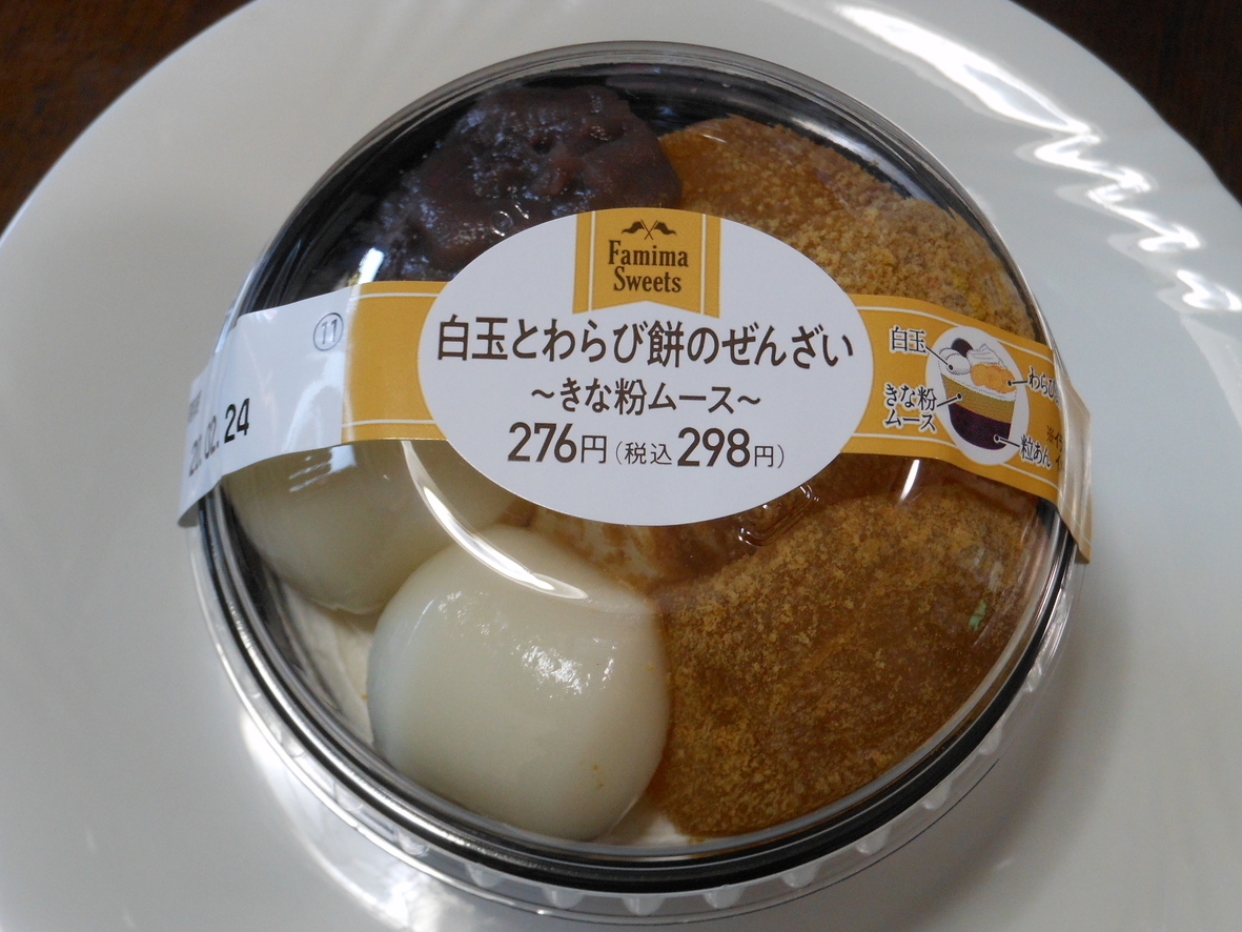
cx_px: 613
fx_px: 2297
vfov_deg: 22.9
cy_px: 470
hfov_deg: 30.3
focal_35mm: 64
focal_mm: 11.2
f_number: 5
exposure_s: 1/30
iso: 250
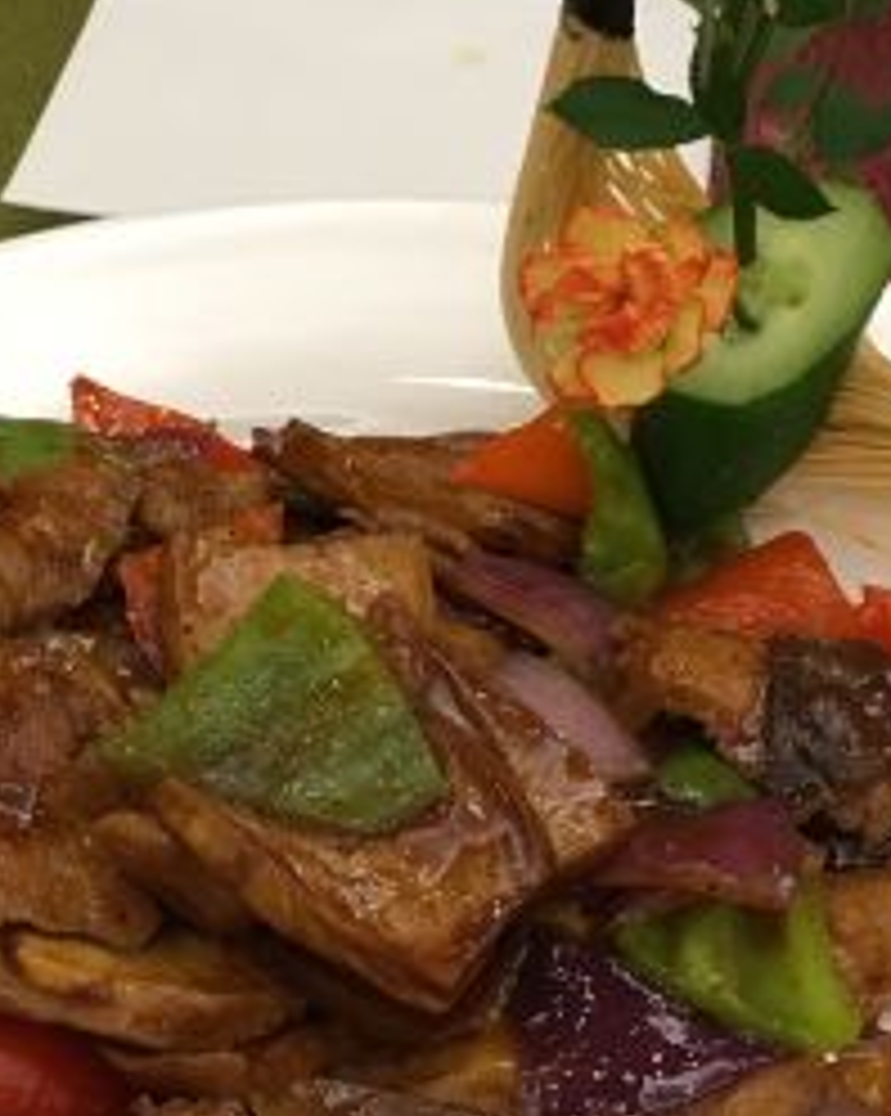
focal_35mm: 80
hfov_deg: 19.1
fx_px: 2640
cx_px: 263
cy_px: 702
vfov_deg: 23.8
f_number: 2.2
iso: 100
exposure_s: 1/33
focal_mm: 4.15
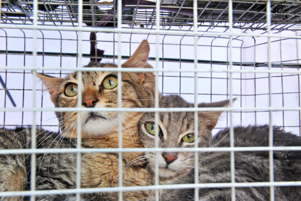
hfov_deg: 50.7
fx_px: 318
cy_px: 100
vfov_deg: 35.0
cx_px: 150
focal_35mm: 38
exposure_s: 1/125
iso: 1250
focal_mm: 38
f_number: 13
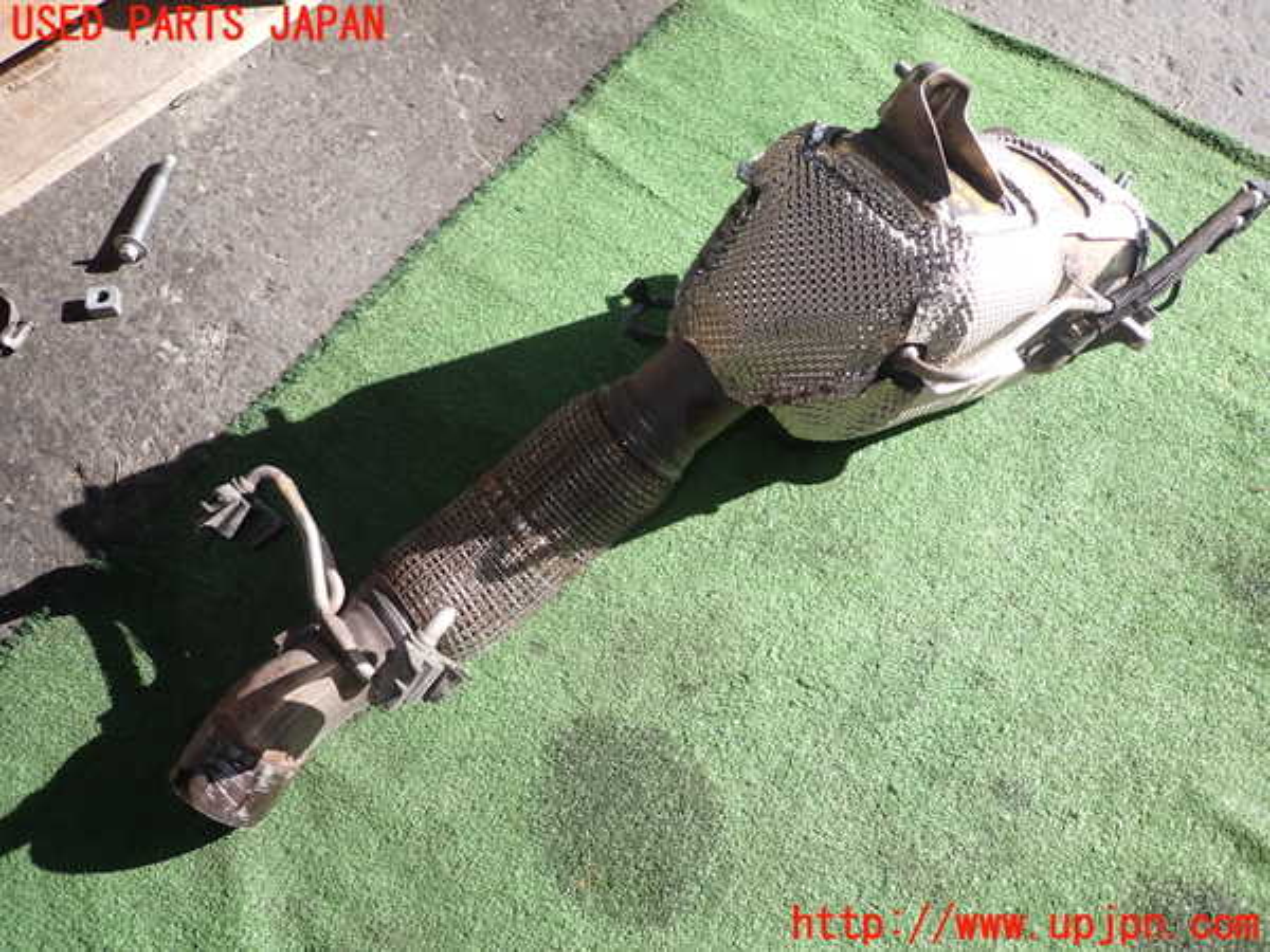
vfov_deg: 54.9
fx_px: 917
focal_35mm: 25
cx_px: 635
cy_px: 476
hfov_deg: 69.4
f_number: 5.6
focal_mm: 4.5
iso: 100
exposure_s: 1/125
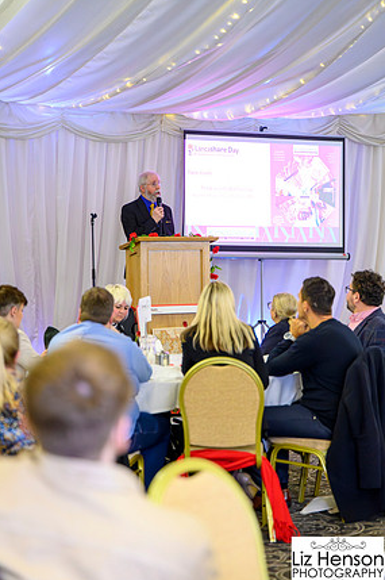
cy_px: 295
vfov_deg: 23.9
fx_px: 1367
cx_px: 187
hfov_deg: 16.0
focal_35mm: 85
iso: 12800
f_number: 2.8
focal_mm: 81
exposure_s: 1/200
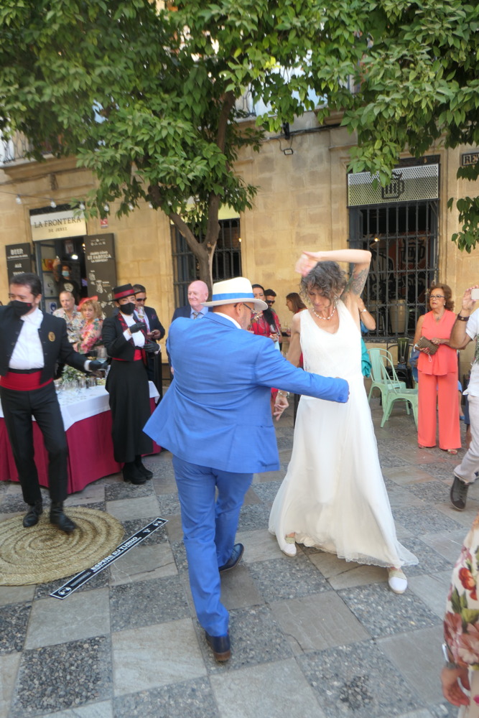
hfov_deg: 53.1
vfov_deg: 73.7
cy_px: 359
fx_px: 479
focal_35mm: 24
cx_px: 240
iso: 200
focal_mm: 8.8
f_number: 3.3
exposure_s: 1/125
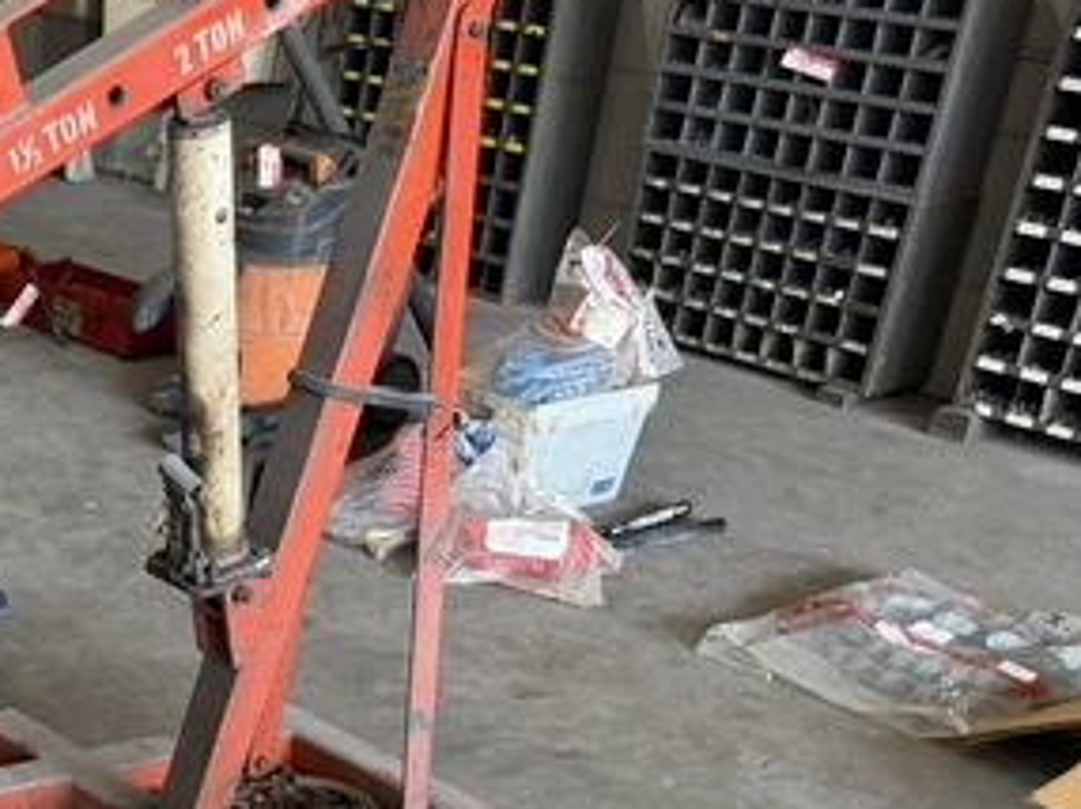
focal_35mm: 63
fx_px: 1966
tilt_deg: -26.6
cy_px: 796
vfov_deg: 22.4
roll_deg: -3.0
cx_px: -174
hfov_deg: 27.5
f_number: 1.78
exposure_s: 1/120
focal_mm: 6.76
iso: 200
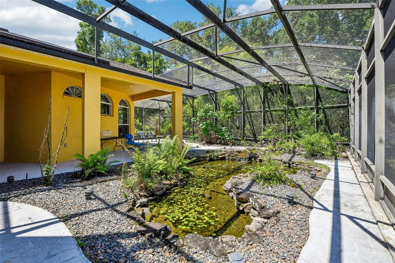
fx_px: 165
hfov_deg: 100.4
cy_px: 132
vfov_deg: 77.3
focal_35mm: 15
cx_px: 198
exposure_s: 1/320
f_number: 8
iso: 400
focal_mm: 15
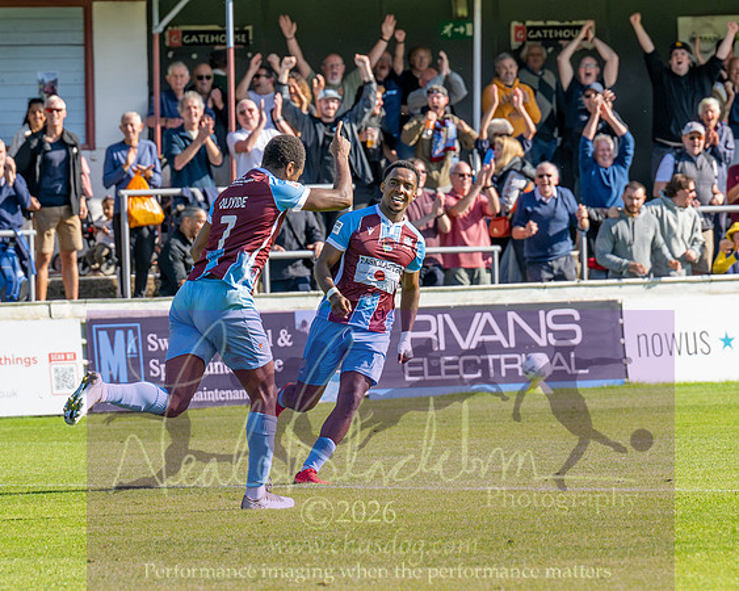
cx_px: 75
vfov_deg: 4.3
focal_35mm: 360
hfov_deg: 5.4
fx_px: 7877
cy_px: 280
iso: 400
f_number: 4
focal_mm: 125
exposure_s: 1/2500
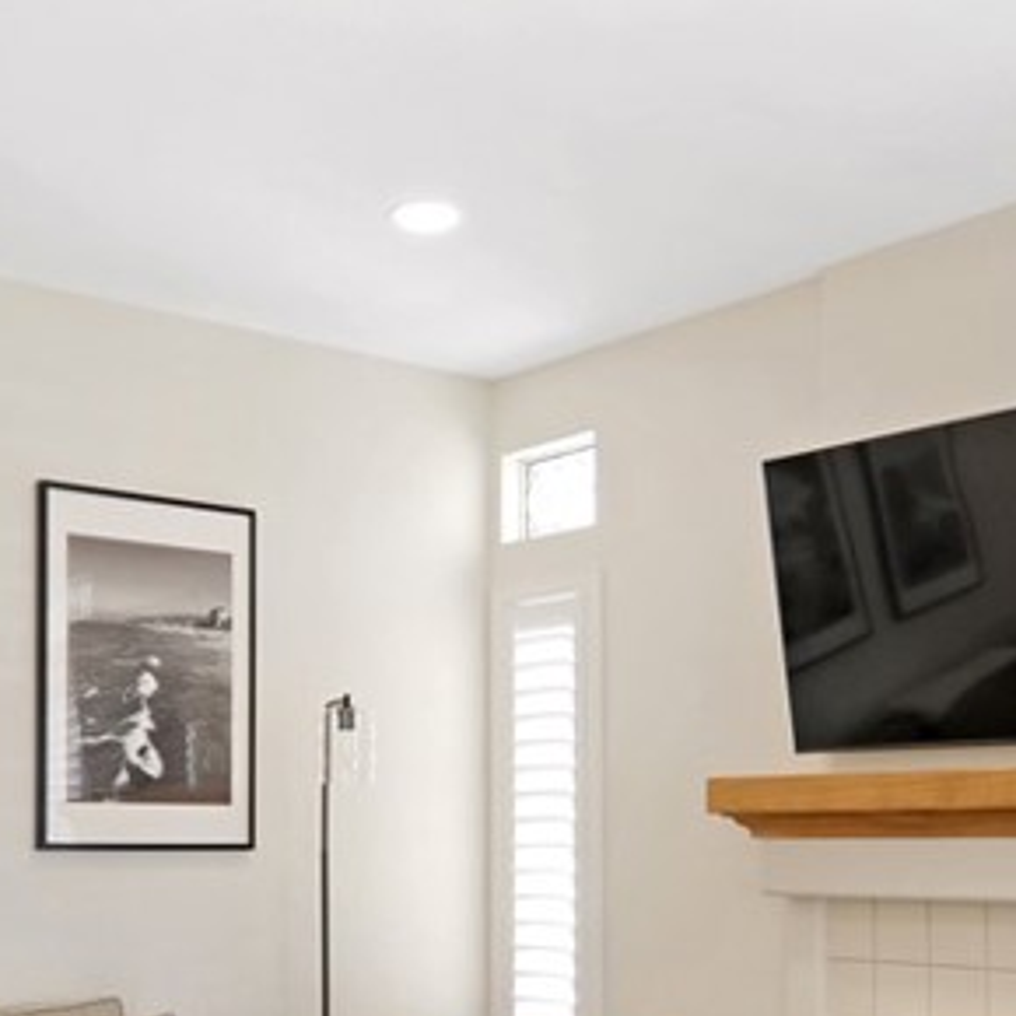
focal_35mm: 50
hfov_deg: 34.3
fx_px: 1644
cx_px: 462
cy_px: 788
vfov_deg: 33.5
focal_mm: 11
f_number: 4
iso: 100
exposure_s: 1/160
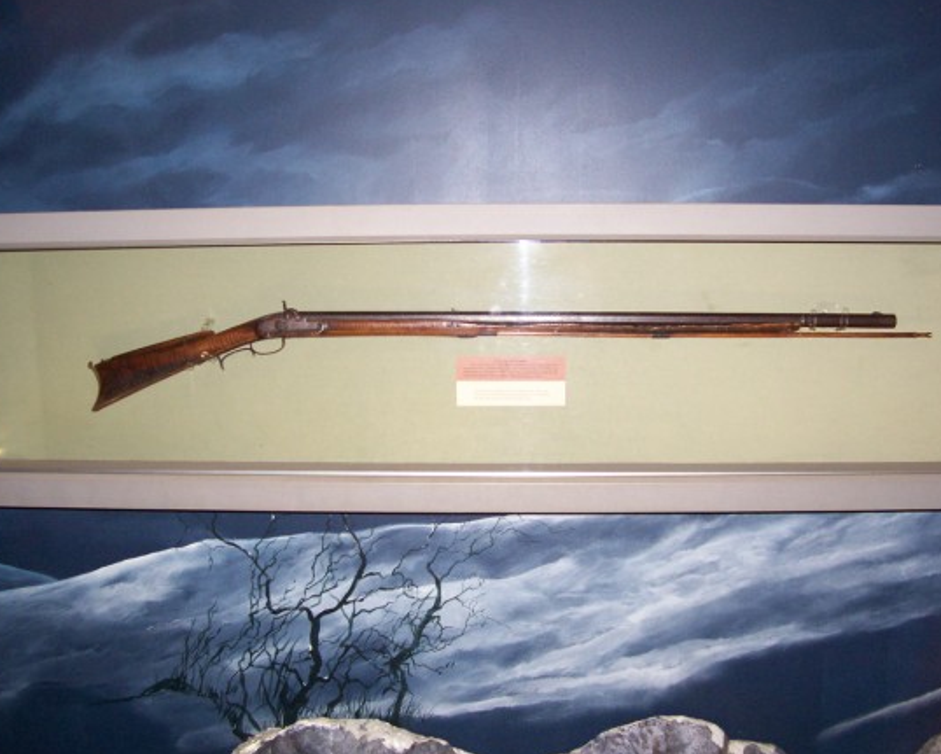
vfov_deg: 40.2
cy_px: 371
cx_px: 498
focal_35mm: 37
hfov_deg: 49.0
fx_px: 1031
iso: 160
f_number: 2.7
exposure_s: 1/64
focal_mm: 5.6
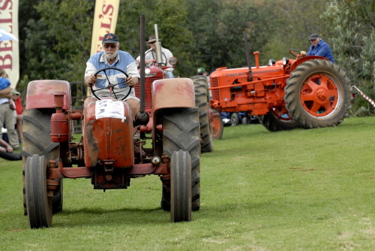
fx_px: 2501
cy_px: 126
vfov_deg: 5.7
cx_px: 188
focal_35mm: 240
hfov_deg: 8.6
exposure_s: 1/250
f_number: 4.5
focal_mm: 160
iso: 200
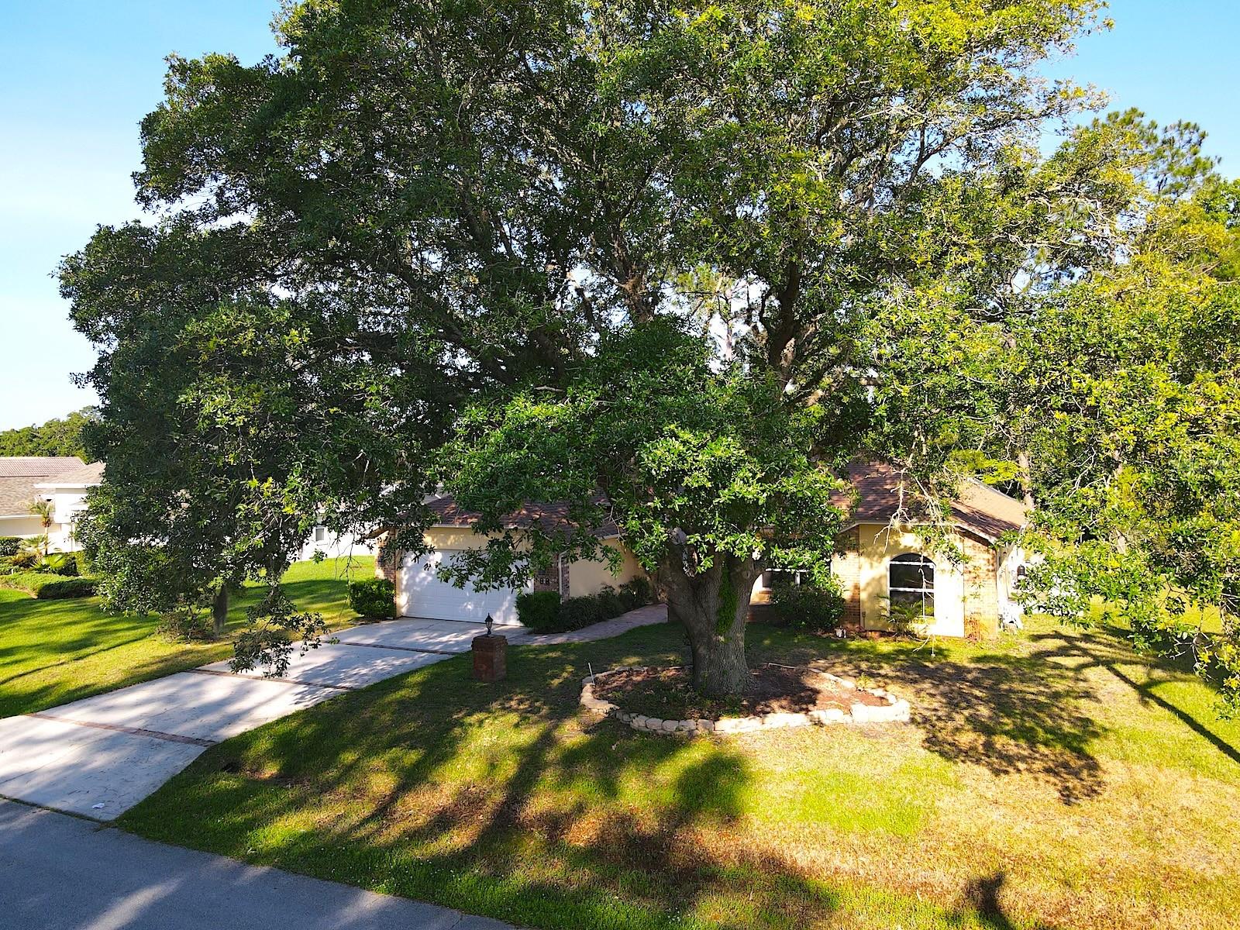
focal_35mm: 24
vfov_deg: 56.8
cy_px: 465
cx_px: 620
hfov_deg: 71.6
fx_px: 860
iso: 100
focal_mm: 4.5
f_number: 2.8
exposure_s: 1/320
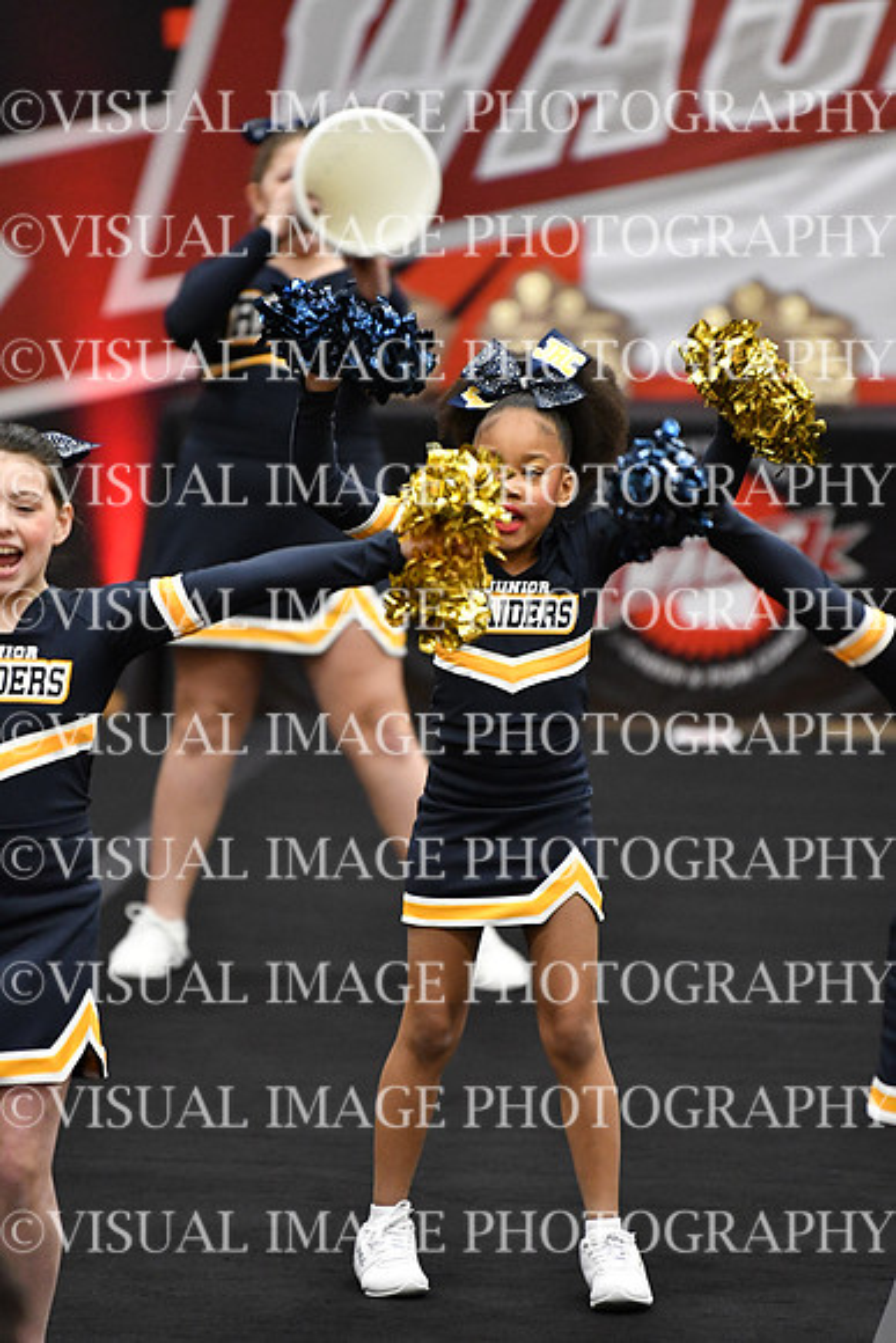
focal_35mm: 300
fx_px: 11192
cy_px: 672
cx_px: 448
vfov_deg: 6.9
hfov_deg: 4.6
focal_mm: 200
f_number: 2.8
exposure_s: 1/800
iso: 5000
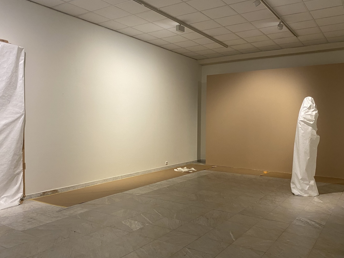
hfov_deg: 58.3
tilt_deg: -2.6
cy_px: 130
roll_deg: -0.3
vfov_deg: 45.4
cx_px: 161
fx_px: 308
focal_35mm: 31
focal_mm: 4.25
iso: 160
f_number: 1.8
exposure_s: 1/47
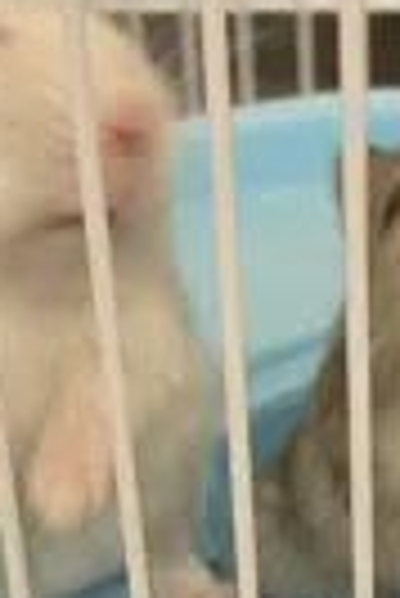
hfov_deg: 10.5
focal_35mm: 130
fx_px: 2161
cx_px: 404
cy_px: 625
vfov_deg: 15.4
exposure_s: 1/33
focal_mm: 4.2
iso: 500
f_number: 1.6
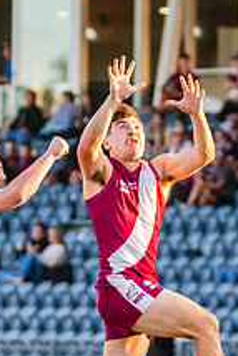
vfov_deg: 3.5
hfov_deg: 2.3
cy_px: 228
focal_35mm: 589
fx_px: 5831
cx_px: 35
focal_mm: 170
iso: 2200
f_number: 4
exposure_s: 1/1250
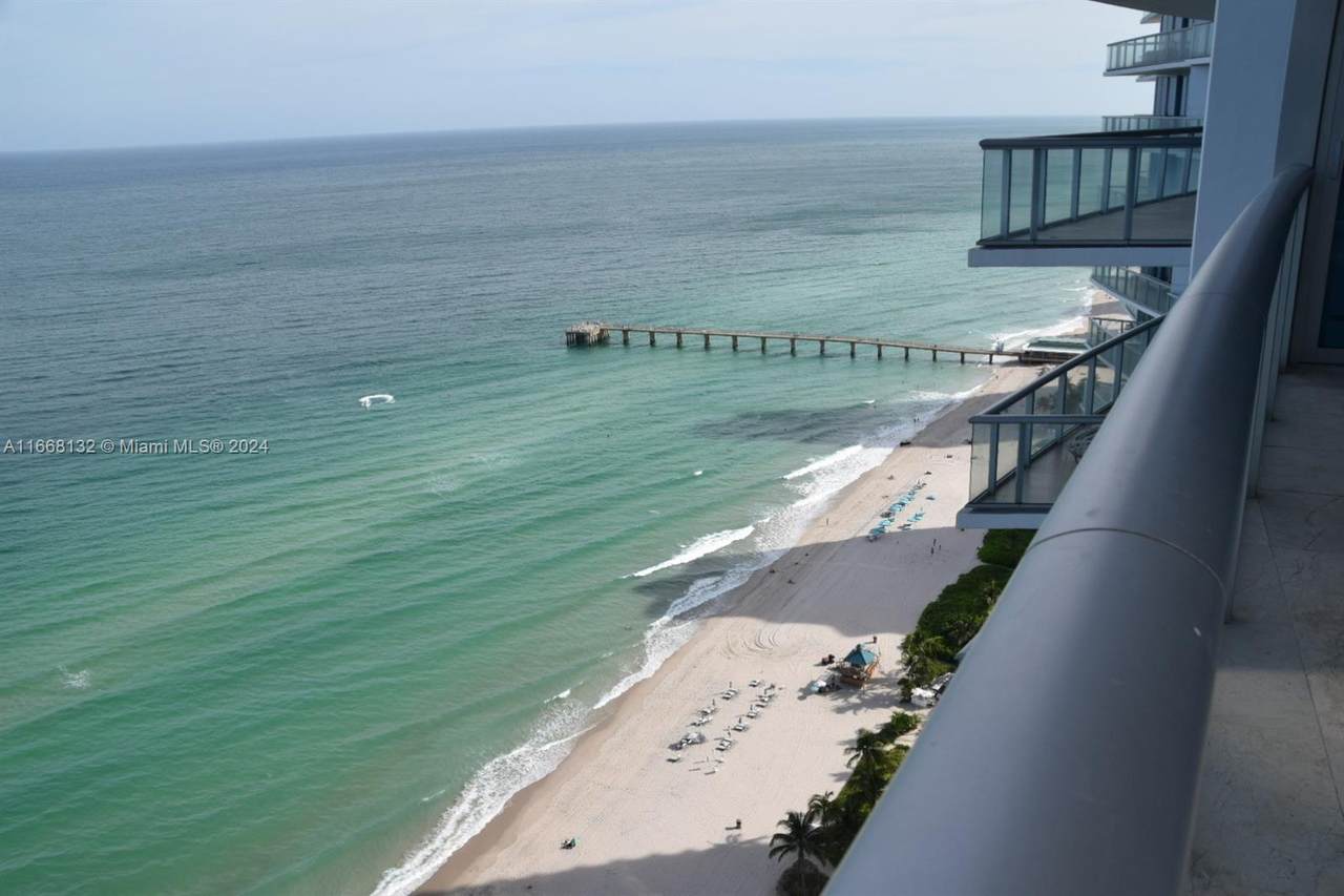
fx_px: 1120
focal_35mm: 30
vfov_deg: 43.6
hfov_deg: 61.9
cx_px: 672
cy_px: 448
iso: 200
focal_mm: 20
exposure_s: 1/400
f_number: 10
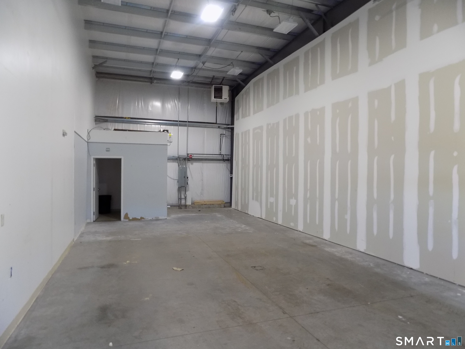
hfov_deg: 73.9
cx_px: 232
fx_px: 309
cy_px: 174
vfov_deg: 58.9
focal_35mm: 23
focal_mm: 4
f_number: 3.1
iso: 200
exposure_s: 1/30
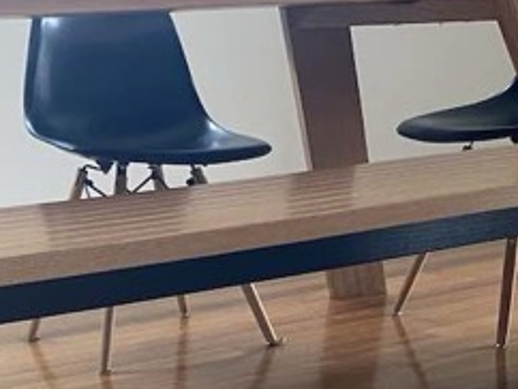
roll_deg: +2.0
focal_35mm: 88
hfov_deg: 22.2
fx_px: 1318
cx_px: 216
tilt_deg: -20.4
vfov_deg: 16.1
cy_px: 484
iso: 250
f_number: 1.8
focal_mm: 4.25
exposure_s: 1/60
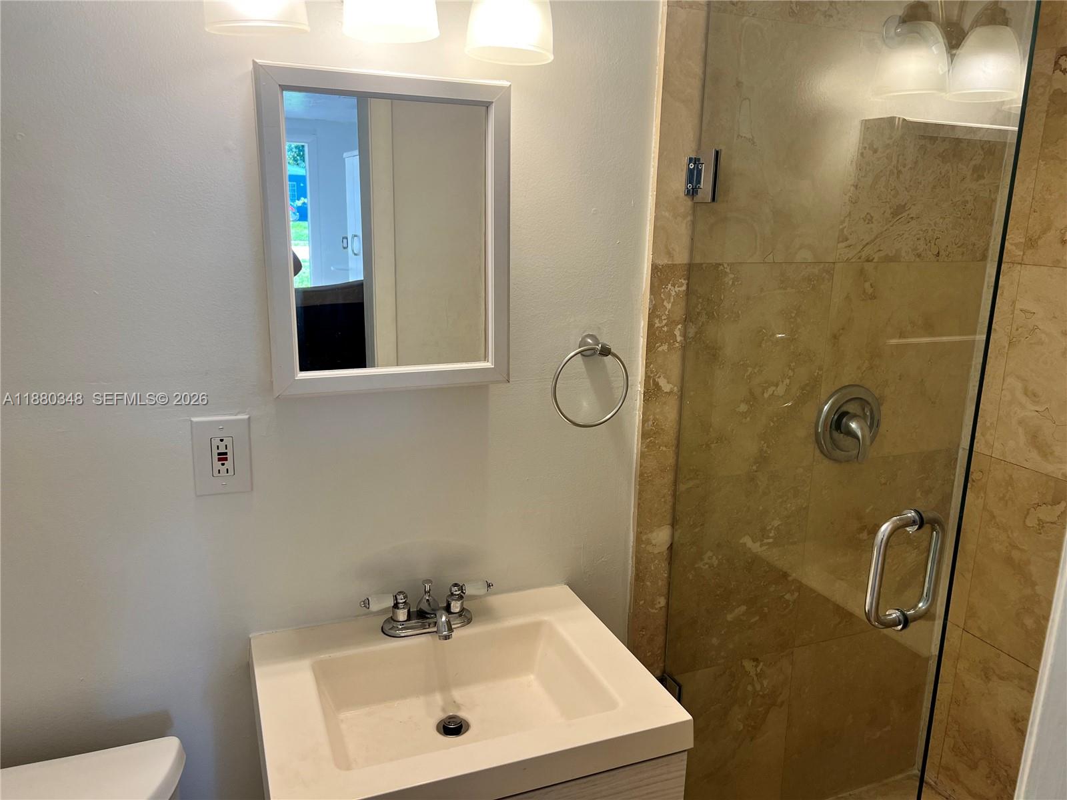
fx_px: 801
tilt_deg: -13.5
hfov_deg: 67.3
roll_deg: -1.9
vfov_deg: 53.1
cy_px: 400
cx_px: 534
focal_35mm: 26
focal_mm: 5.7
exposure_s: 1/170
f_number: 1.5
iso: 50
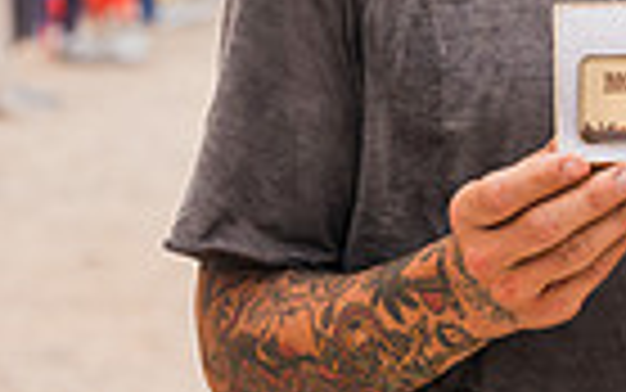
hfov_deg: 12.6
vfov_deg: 7.9
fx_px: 2816
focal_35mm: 165
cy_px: -77
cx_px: 491
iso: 400
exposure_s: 1/320
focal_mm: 50
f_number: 3.2
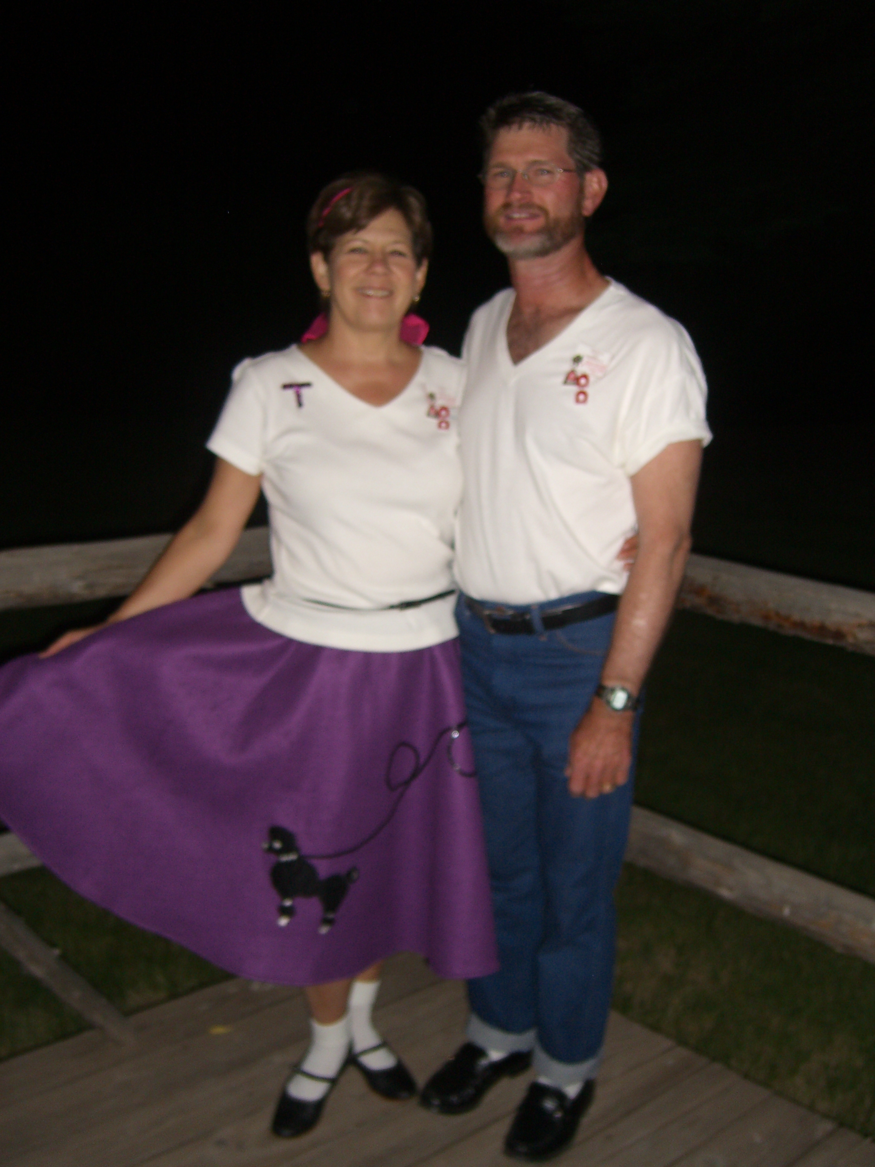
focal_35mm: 38
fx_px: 1281
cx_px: 438
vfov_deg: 49.0
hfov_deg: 37.7
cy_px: 584
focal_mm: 7.9
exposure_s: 1/60
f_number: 2.8
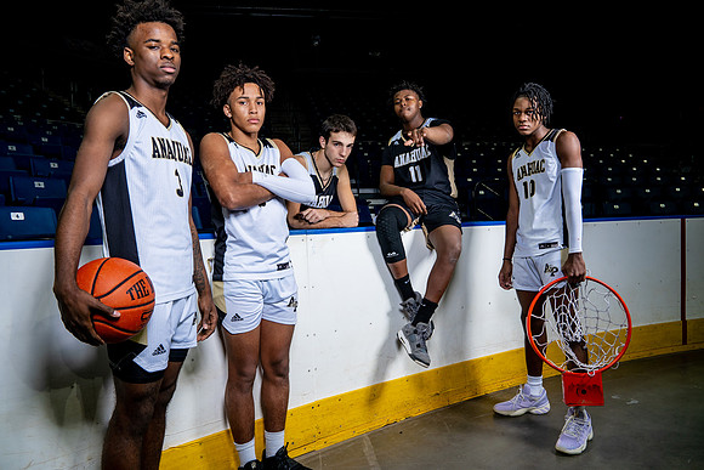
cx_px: 352
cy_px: 235
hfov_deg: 69.4
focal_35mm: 26
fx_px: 509
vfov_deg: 49.6
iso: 100
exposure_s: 1/125
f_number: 8
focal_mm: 26
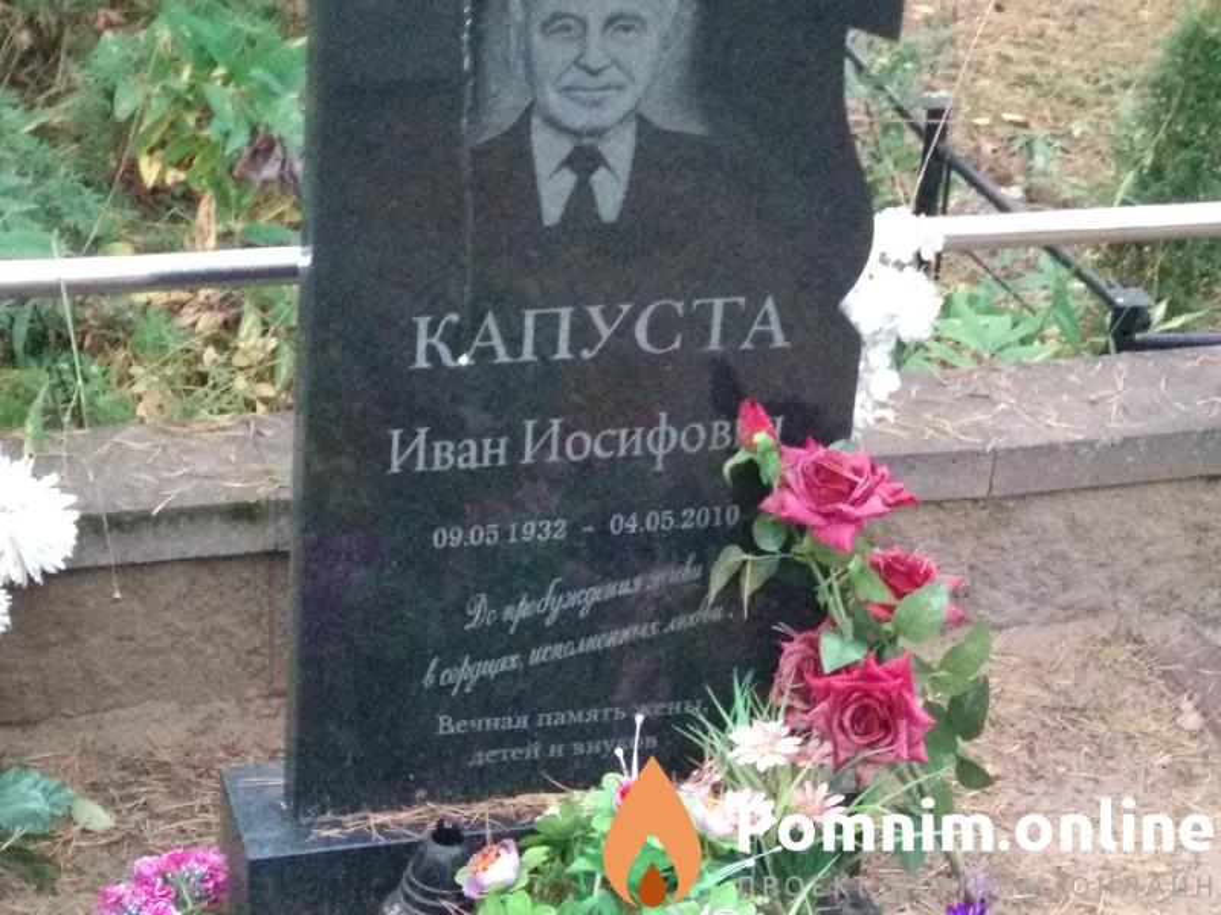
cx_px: 610
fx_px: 1834
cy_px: 458
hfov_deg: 36.8
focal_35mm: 52
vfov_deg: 28.0
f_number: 2.6
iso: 2500
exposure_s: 1/30
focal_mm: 5.99
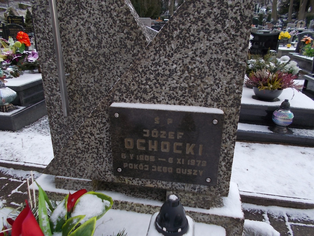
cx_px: 157
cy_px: 118
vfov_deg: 53.1
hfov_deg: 67.3
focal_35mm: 26
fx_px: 236
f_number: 3.2
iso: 80
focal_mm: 4.6
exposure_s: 1/200
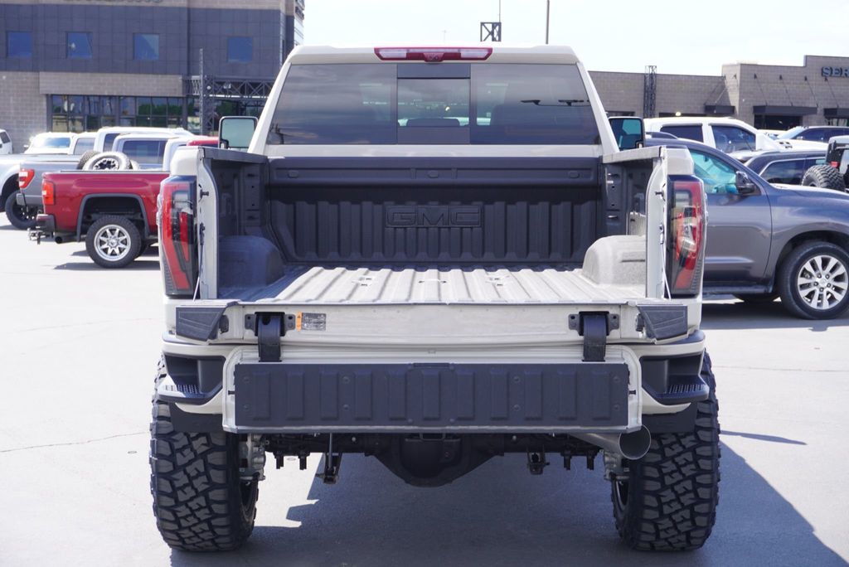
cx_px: 424
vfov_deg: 23.2
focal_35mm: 58
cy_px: 284
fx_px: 1380
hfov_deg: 34.2
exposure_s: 1/80
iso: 100
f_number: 8
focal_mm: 39
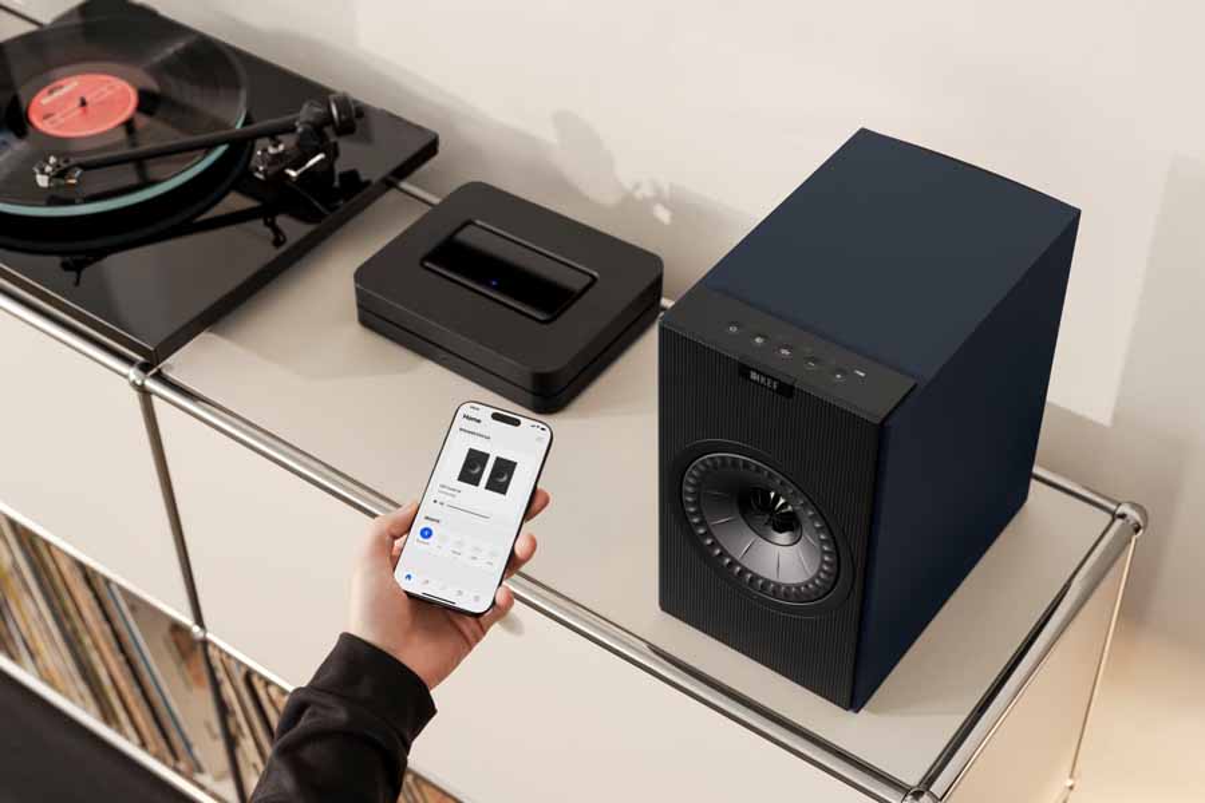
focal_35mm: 50
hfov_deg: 39.6
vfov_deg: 27.0
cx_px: 602
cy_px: 402
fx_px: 1673
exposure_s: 1/10
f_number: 3.5
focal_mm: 50
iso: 80
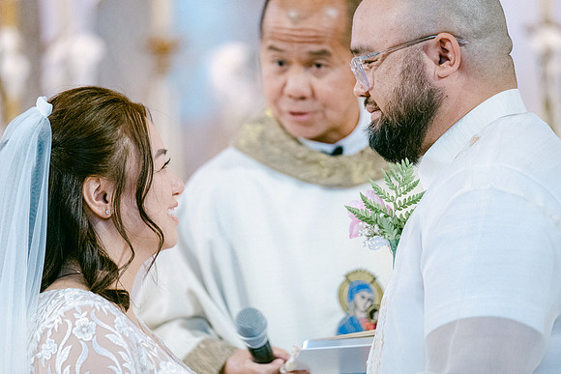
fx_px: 3273
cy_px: 187
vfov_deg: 6.5
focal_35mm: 210
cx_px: 280
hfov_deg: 9.8
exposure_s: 1/110
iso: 2500
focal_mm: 140
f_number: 2.8
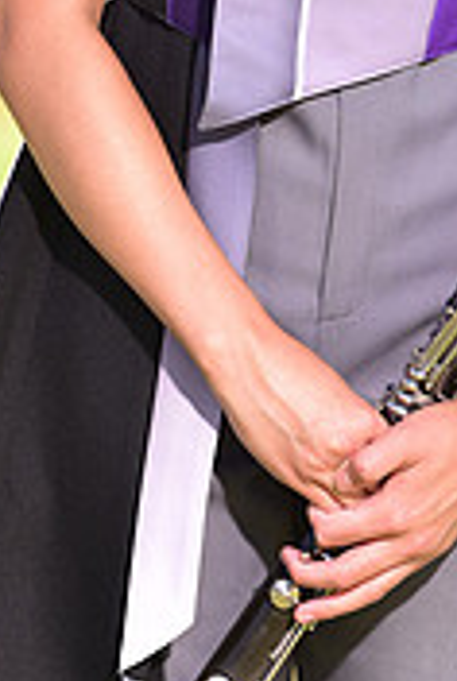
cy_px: -221
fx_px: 11228
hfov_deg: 2.3
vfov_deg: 3.5
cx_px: 320
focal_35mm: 592
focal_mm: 180
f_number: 4.5
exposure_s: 1/200
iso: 100
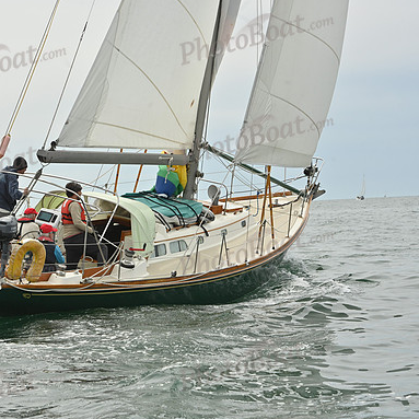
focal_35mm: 116
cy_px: 210
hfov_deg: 15.0
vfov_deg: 15.0
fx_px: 1589
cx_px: 124
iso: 320
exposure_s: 1/1000
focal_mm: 90
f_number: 10
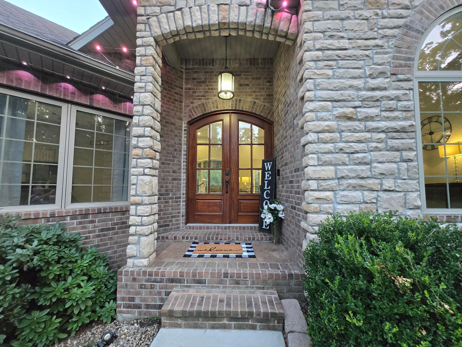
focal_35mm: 13
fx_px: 174
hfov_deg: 106.2
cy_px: 174
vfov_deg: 89.9
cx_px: 231
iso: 400
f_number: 2.2
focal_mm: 1.7
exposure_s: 1/60
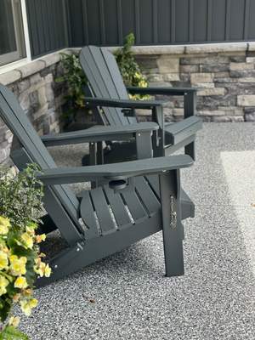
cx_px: 128
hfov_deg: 30.3
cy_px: 170
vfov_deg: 39.7
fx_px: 471
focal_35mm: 48
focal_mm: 6.86
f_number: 1.78
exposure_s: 1/2203
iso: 100
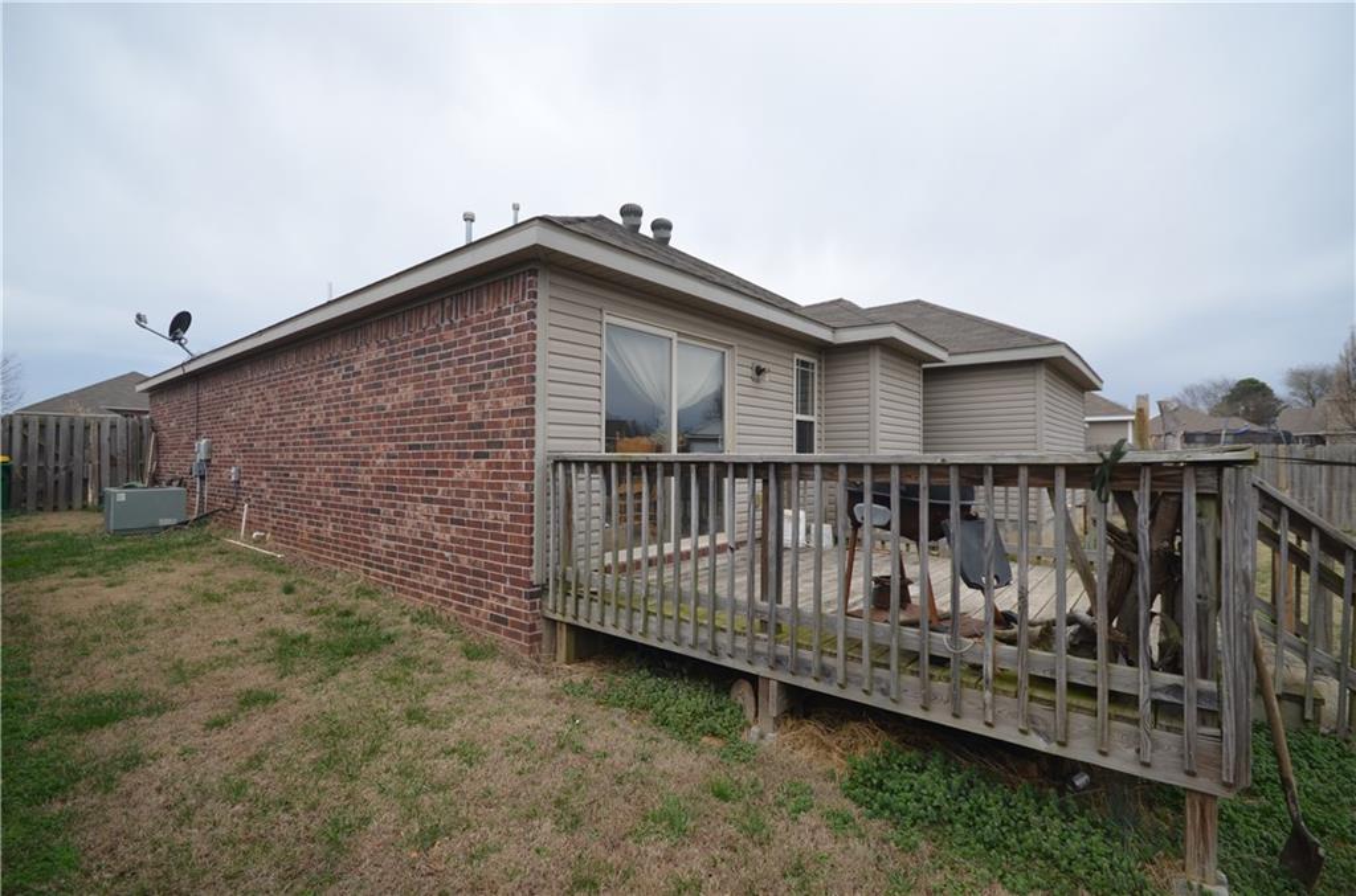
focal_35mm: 15
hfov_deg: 100.5
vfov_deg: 77.0
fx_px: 564
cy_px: 448
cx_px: 678
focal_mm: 10
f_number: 7.1
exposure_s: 1/200
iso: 200
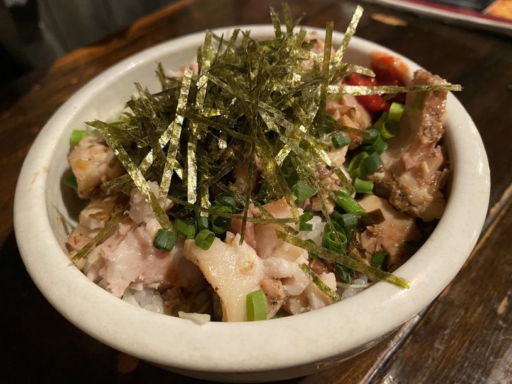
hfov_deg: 67.3
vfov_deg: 53.1
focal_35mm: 26
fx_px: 385
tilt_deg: -48.6
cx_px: 256
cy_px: 192
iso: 500
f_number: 1.8
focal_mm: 4.25
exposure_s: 1/33
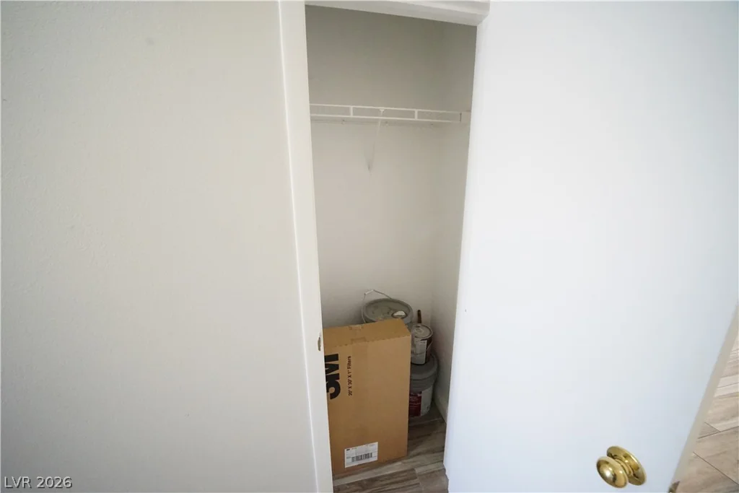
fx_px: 246
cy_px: 246
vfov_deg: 90.0
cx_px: 370
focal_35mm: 12
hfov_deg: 112.6
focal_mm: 12
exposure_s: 1/50
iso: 10000
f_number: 9
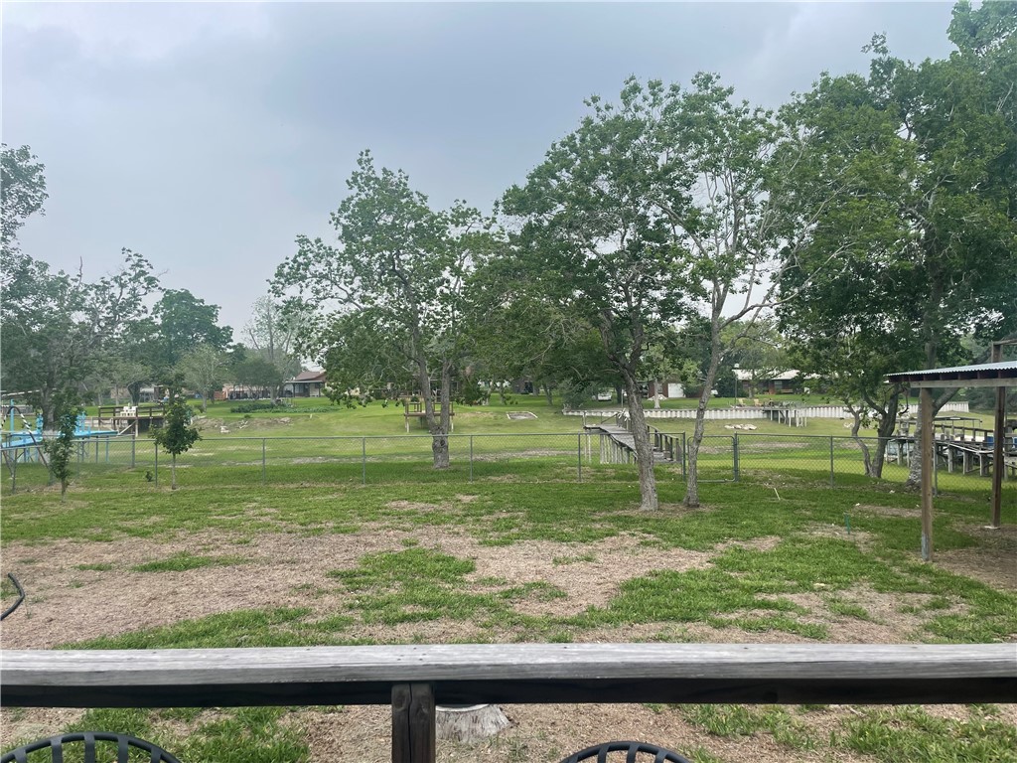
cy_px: 382
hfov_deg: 67.3
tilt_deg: +1.3
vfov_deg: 53.1
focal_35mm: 26
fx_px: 764
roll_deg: +0.9
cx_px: 508
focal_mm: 4.2
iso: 32
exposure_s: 1/1092
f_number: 1.6
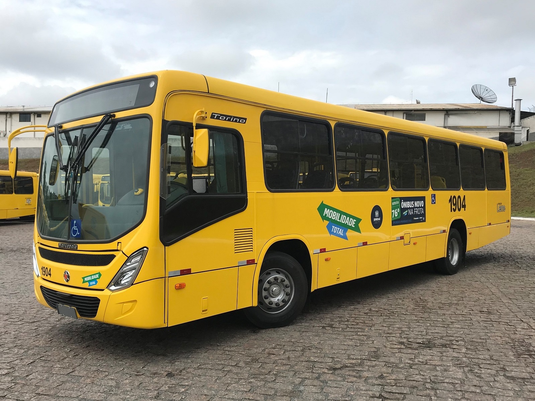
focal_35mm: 28
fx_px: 433
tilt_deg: +1.1
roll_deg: -1.6
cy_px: 200
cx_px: 268
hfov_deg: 63.4
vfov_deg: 49.7
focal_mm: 3.99
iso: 20
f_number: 1.8
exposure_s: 1/2398
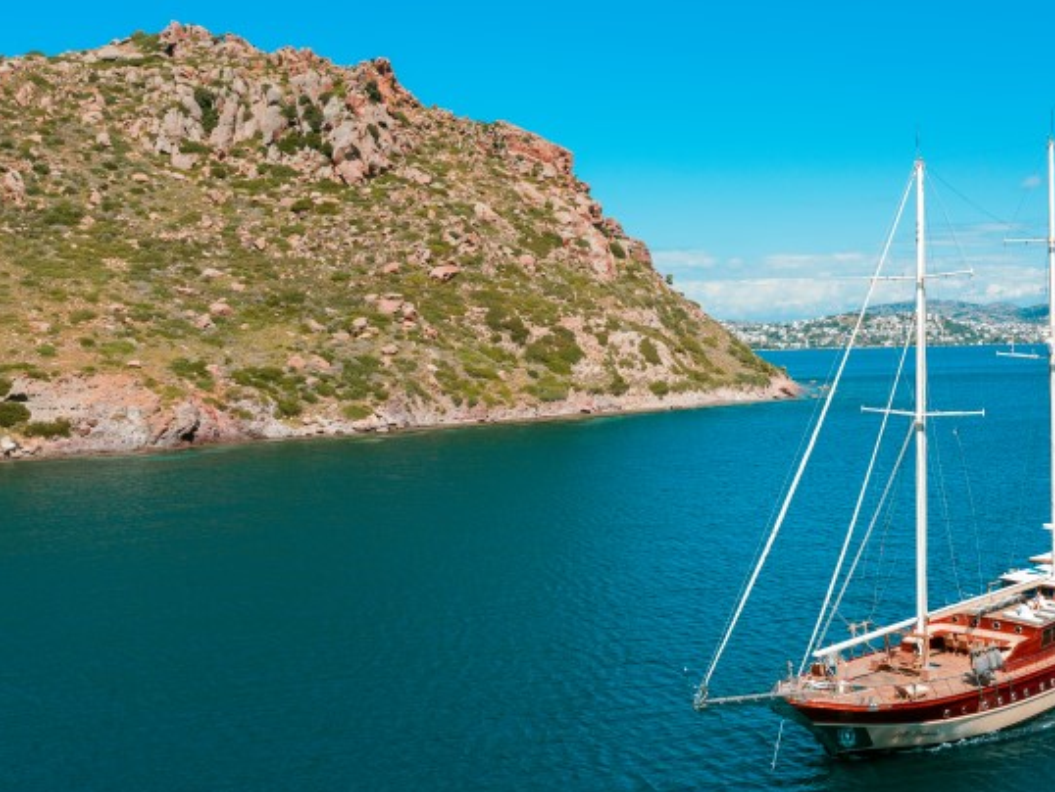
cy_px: 356
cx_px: 657
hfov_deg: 46.4
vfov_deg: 36.0
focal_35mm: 40
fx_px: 1220
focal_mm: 10.26
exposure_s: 1/320
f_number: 5.6
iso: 100
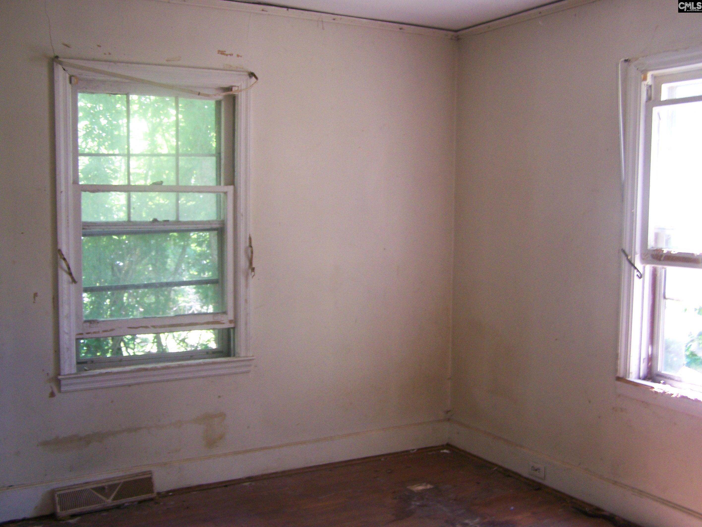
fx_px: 771
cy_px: 264
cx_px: 351
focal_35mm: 38
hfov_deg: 48.9
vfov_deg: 37.8
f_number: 2.8
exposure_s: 1/15
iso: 160
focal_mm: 6.3
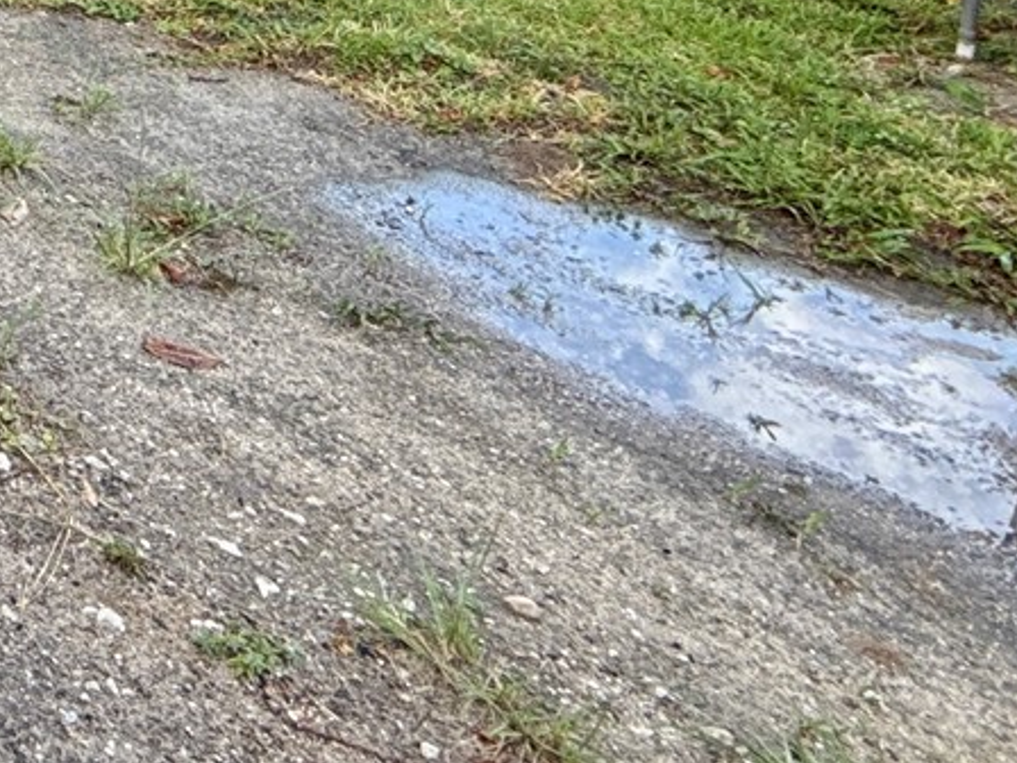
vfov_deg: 22.5
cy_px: -452
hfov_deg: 27.4
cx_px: -481
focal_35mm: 50
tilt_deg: -0.8
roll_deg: -0.8
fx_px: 1469
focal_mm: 2.22
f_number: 2.2
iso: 64
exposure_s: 1/176
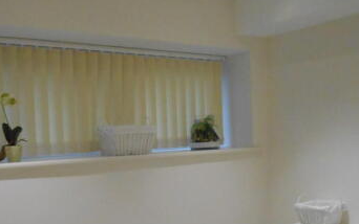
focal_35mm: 47
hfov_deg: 42.6
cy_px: 175
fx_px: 460
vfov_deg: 27.0
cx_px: 170
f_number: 3.2
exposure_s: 1/80
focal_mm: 4.6
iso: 800
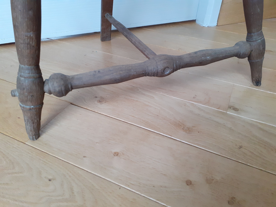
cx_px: 138
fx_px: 215
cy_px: 104
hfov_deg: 65.3
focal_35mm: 27
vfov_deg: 51.4
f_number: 1.9
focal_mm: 3.6
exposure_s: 1/60
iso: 250
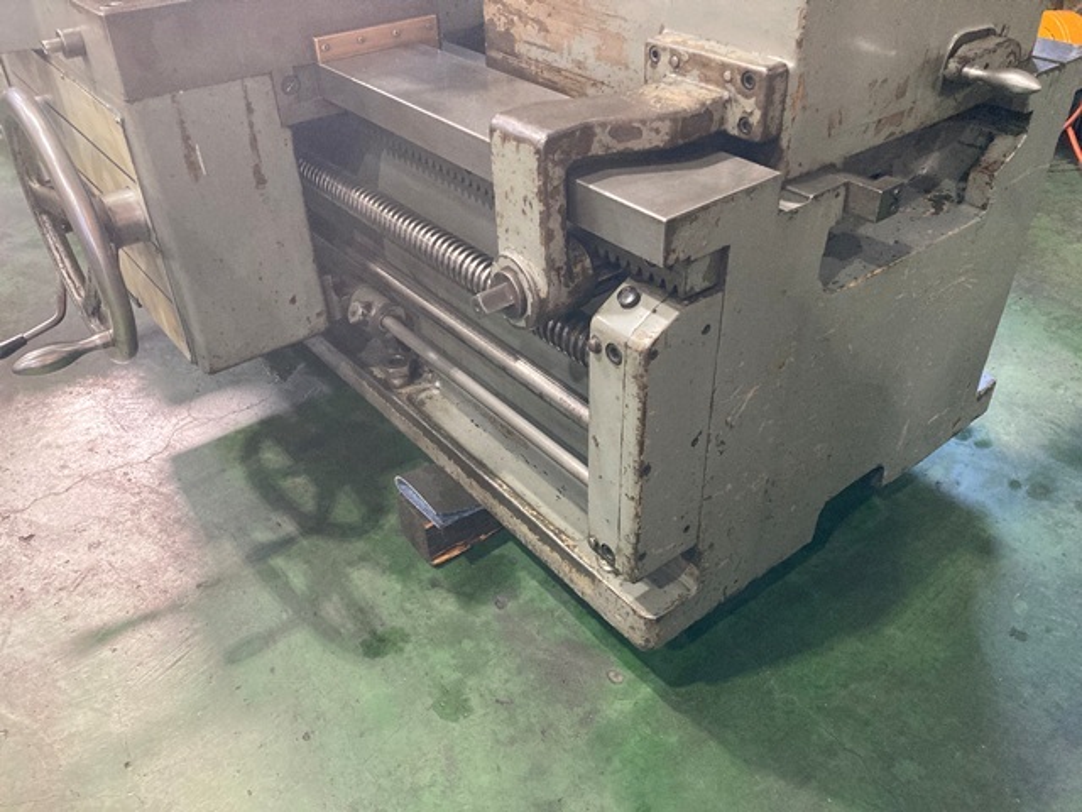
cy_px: 406
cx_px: 541
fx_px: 875
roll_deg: +1.3
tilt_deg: -35.8
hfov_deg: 63.4
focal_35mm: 28
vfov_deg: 49.7
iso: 320
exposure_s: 1/60
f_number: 1.8
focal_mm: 3.99
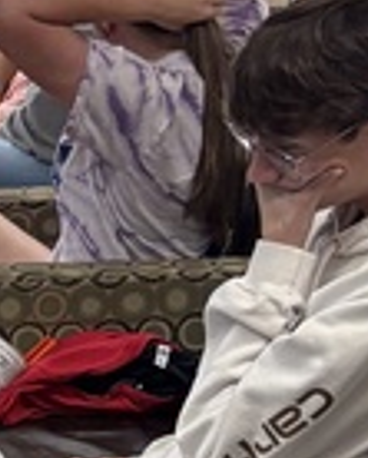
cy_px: 551
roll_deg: +3.8
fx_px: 2551
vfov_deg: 10.1
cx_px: -869
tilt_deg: -16.9
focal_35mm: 188
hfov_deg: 7.1
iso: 125
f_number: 1.6
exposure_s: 1/120
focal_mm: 5.96
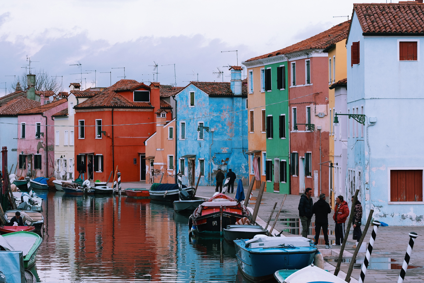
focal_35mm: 135
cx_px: 212
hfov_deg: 15.2
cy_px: 142
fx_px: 1590
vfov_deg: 10.2
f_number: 5.6
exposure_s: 1/350
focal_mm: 90
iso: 200
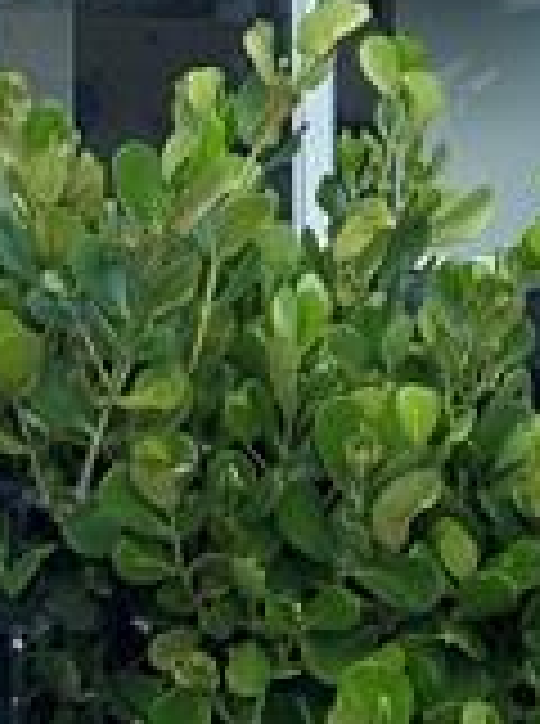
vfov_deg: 12.9
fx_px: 3195
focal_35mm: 153
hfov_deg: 8.8
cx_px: -742
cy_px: 157
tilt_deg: +1.7
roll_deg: +0.5
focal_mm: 6.86
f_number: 1.78
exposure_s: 1/1412
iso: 80
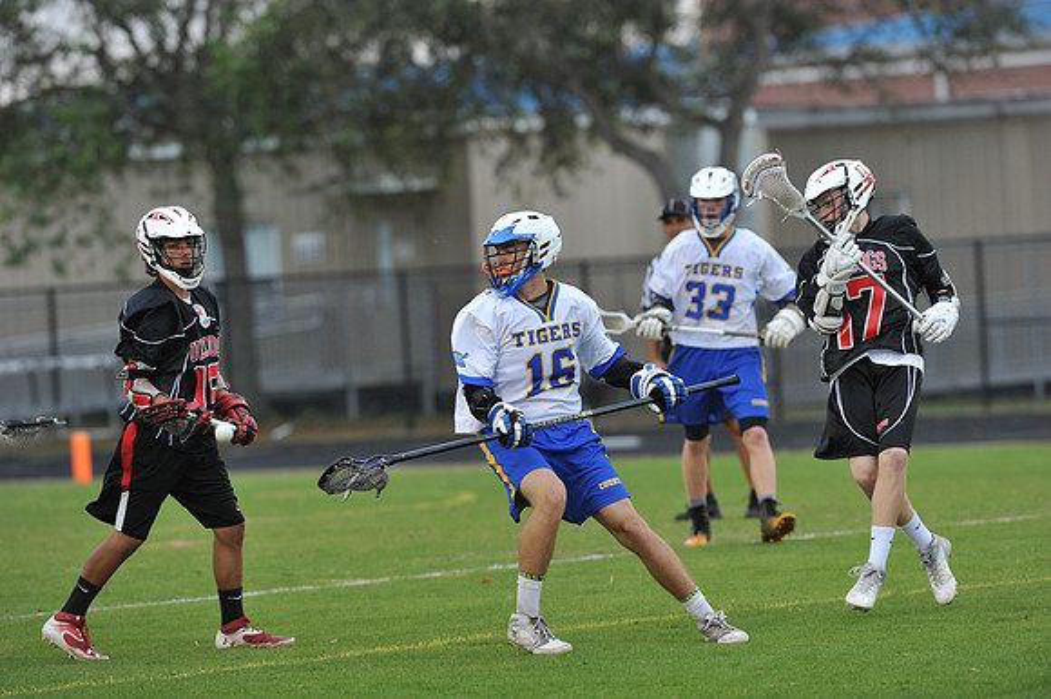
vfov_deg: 4.6
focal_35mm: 300
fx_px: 8753
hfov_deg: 6.9
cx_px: 526
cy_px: 350
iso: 1250
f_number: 5
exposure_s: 1/400
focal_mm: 300
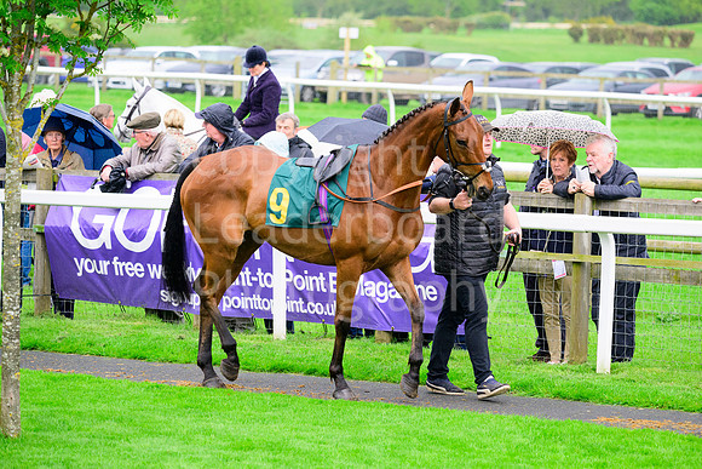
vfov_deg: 7.2
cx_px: 351
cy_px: 234
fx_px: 3706
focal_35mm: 190
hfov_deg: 10.8
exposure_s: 1/800
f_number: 5.6
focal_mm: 190
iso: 2000
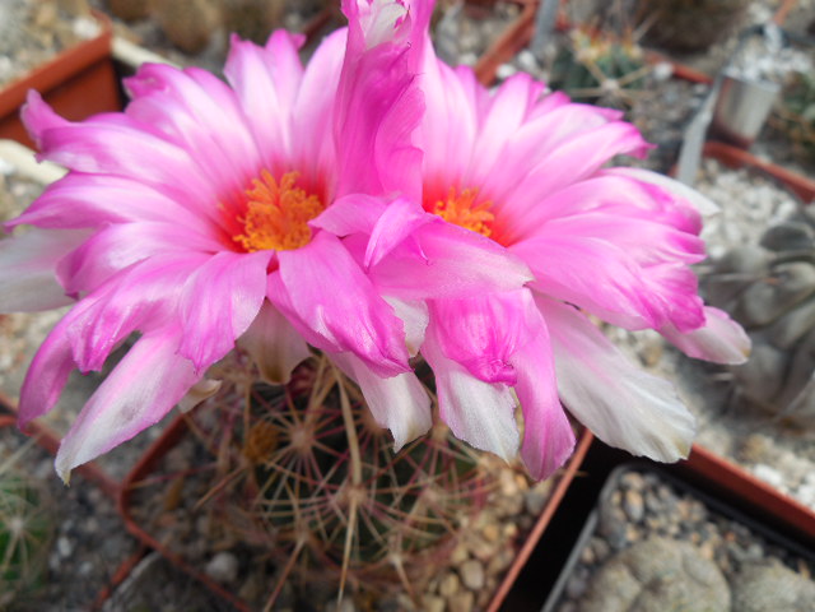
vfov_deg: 45.4
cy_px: 306
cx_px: 408
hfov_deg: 58.4
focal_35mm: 31
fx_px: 730
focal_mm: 5.6
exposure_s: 1/500
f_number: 3.6
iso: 125
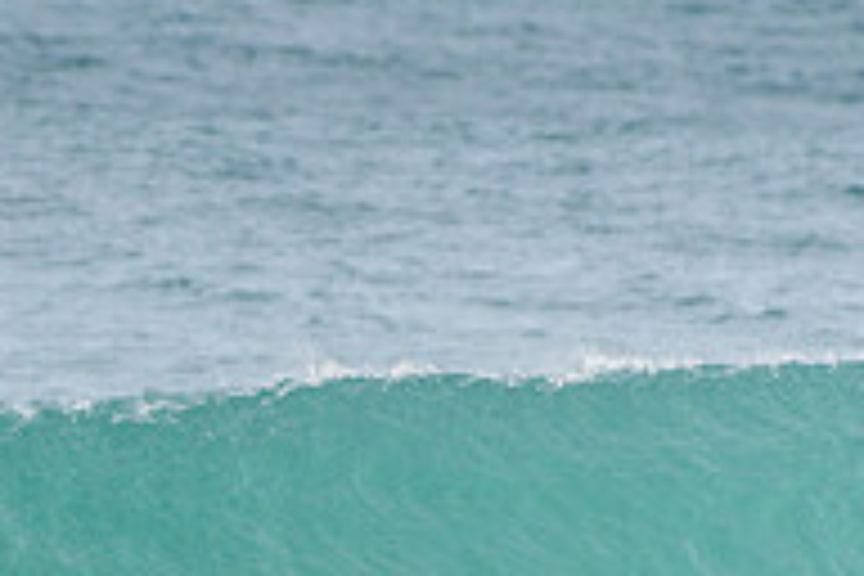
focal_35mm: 1853
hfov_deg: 1.1
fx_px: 44469
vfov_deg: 0.7
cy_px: 688
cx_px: -244
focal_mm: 500
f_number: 5.6
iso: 360
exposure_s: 1/2000
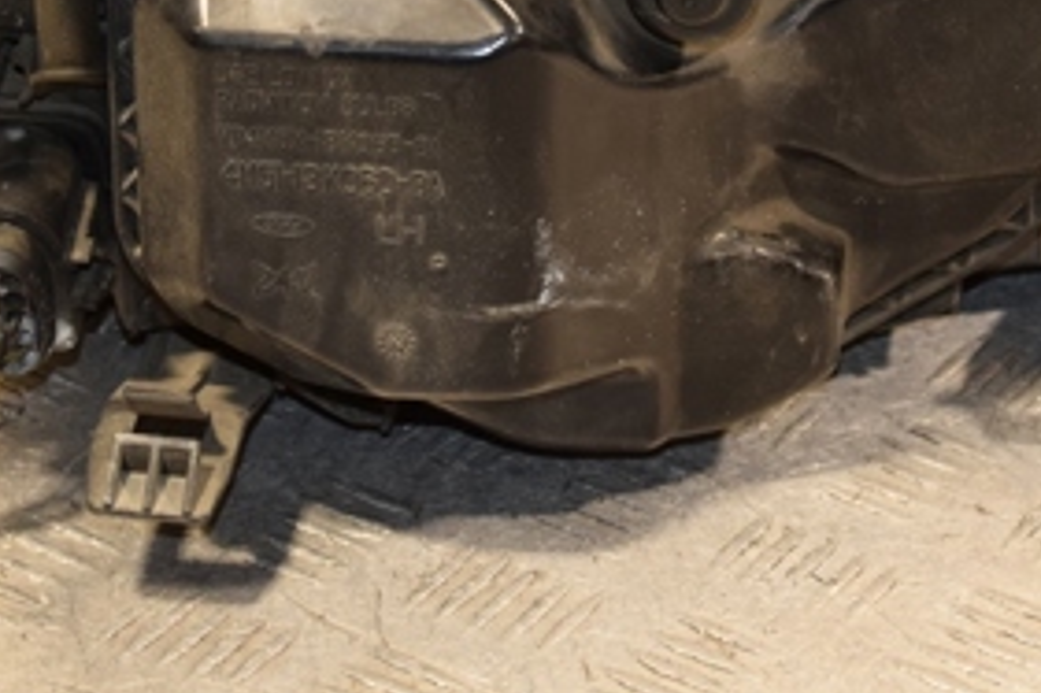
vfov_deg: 8.0
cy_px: -70
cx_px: 589
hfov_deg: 12.0
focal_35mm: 171
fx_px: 4942
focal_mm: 50
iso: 800
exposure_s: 1/125
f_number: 5
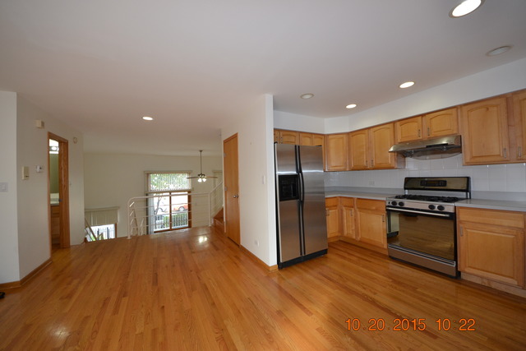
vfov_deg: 90.0
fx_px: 175
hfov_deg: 112.6
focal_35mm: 12
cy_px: 176
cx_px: 263
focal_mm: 8
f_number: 7.1
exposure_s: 1/60
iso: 800
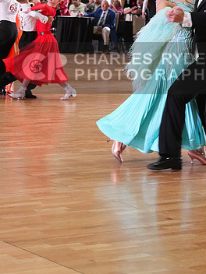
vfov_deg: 14.8
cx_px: 122
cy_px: 68
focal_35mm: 133
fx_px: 1055
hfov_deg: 11.1
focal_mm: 84
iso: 4000
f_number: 6.3
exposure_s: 1/200
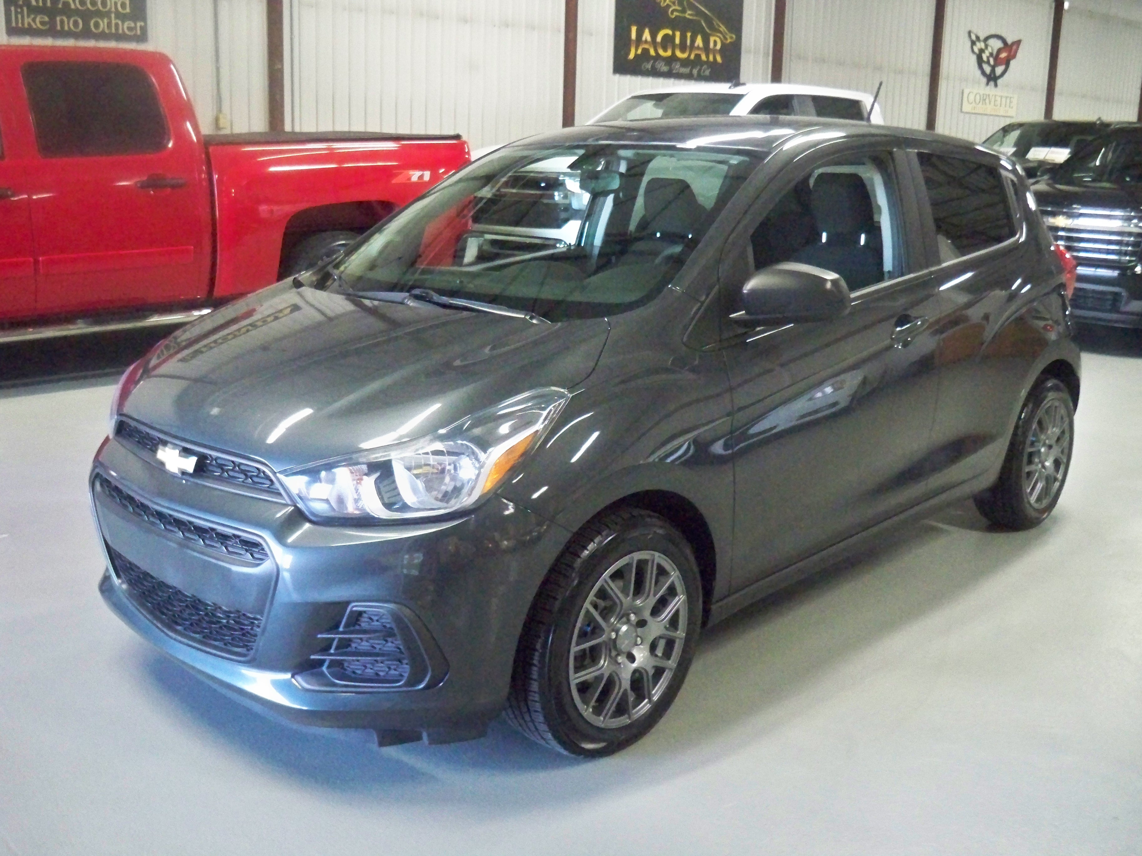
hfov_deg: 52.6
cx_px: 571
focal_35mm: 35
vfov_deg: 40.7
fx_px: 1155
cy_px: 428
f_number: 3.1
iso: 1600
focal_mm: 6.3
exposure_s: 1/60
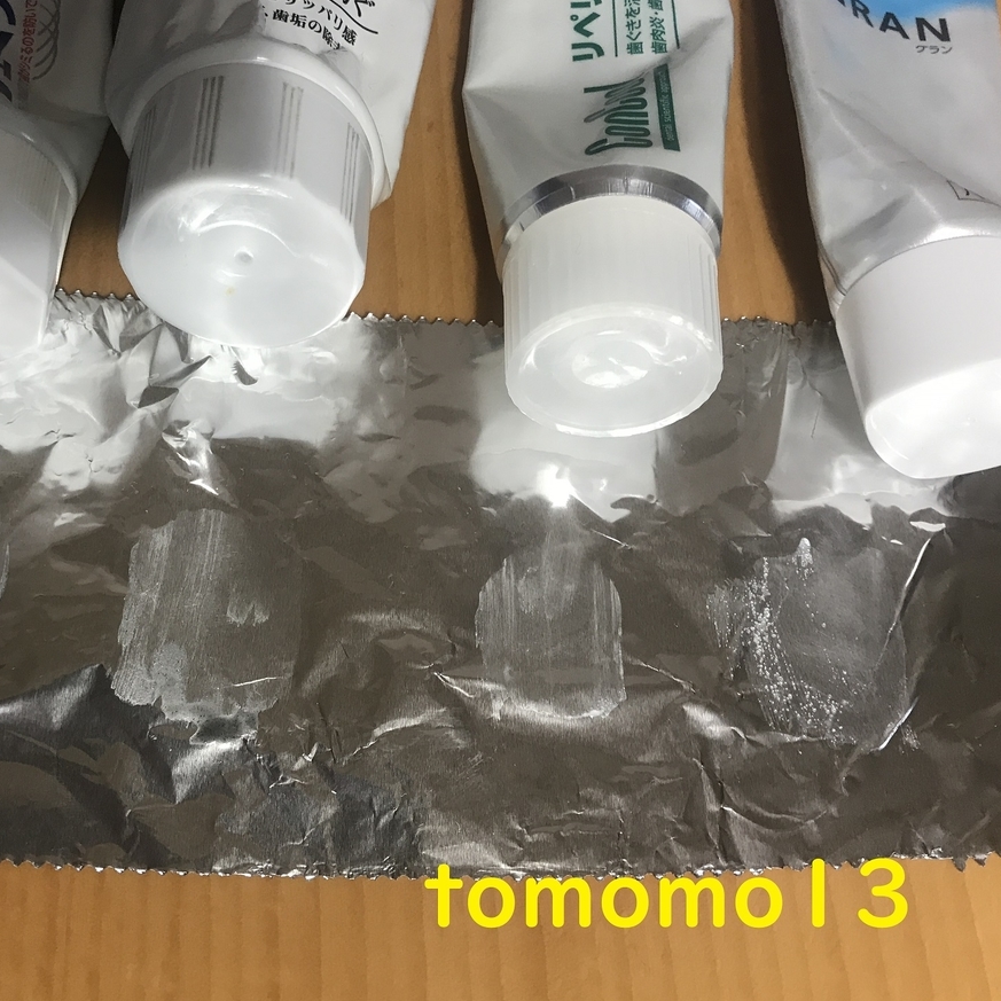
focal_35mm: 34
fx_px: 1112
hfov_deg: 48.0
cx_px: 374
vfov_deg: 48.4
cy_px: 509
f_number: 1.8
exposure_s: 1/24
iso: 32
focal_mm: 3.99
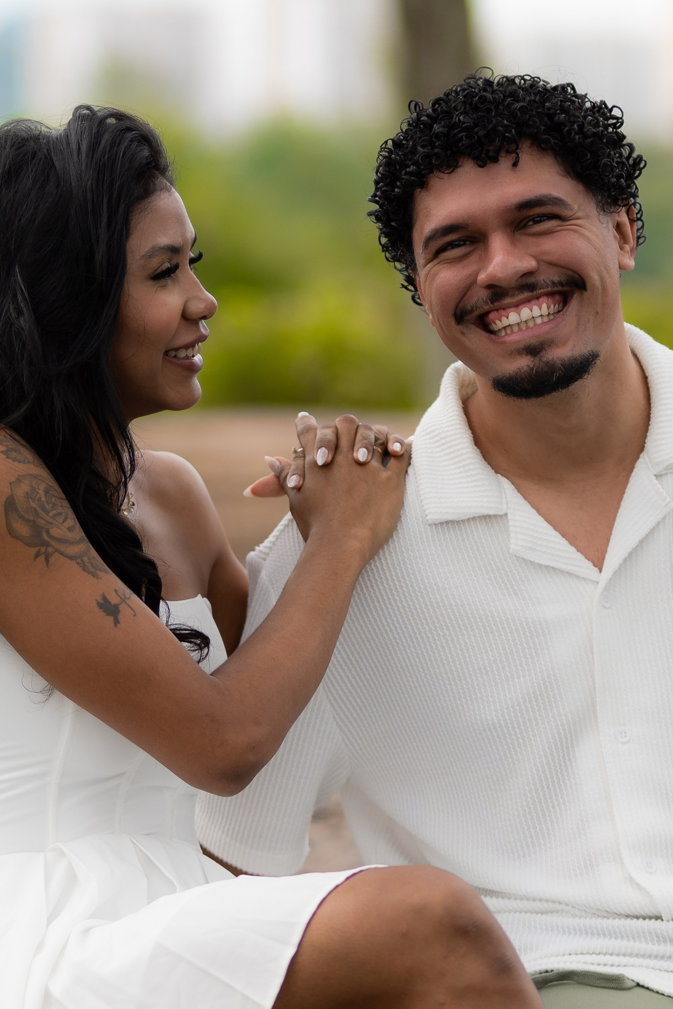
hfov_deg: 7.8
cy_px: 393
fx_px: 4908
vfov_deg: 11.7
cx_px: 299
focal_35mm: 175
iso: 200
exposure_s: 1/640
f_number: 2.2
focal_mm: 85
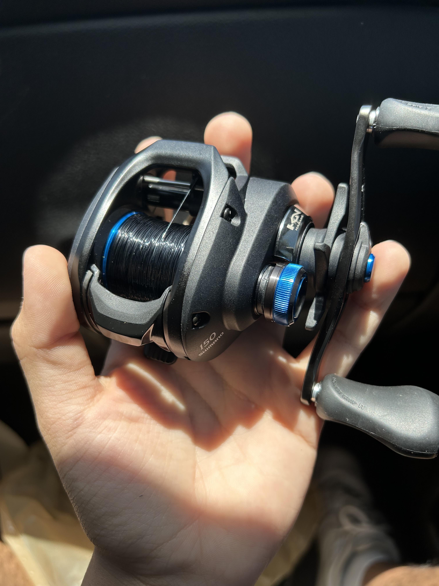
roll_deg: +4.7
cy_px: 293
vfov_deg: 67.3
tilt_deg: -44.6
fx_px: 440
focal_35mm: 26
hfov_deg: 53.1
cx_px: 220
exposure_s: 1/965
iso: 50
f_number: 1.5
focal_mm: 5.7
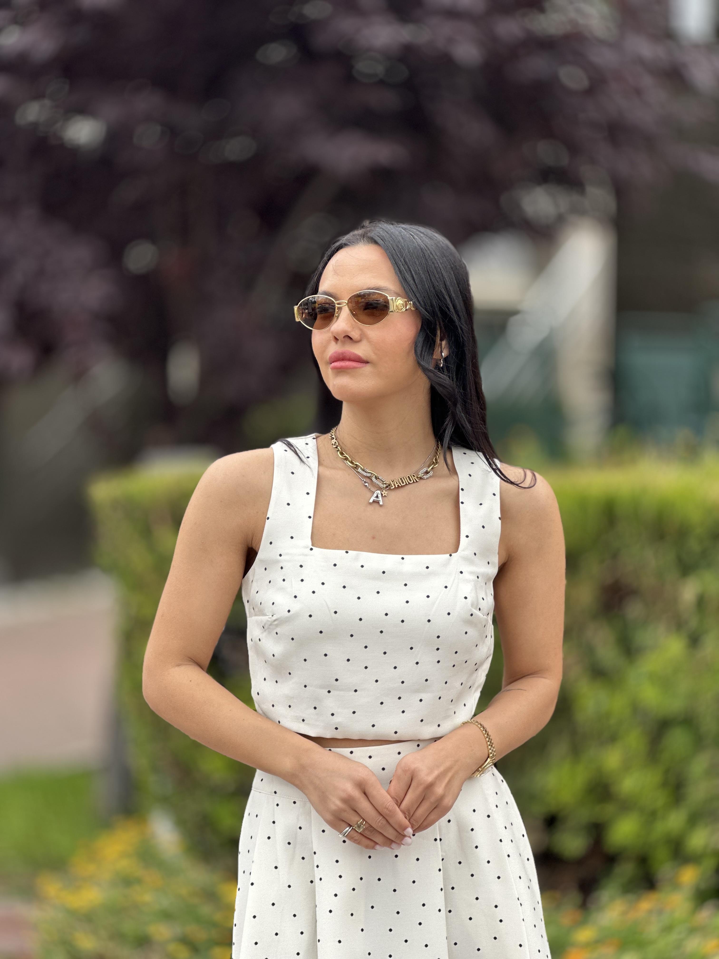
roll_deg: -1.4
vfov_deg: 25.3
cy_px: 480
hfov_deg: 19.1
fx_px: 2132
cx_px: 360
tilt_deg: -3.0
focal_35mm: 77
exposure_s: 1/145
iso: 20
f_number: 2.8
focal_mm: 9
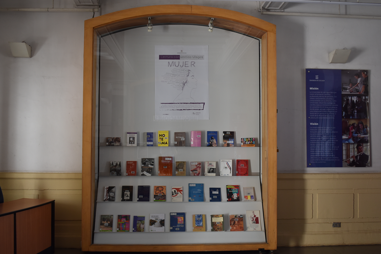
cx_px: 190
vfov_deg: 36.9
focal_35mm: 36
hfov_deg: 53.1
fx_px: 381
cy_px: 127
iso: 400
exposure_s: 1/80
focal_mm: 24
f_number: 4.5
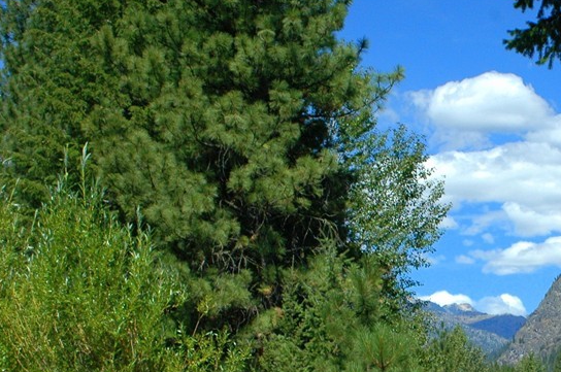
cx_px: 527
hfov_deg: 23.4
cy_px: 295
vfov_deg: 16.1
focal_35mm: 84
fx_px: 1307
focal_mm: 28
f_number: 7.1
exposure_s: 1/200
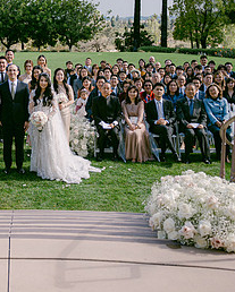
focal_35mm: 59
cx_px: 9
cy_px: 77
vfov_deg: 31.4
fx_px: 512
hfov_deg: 24.8
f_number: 2.8
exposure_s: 1/1600
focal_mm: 28
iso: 100
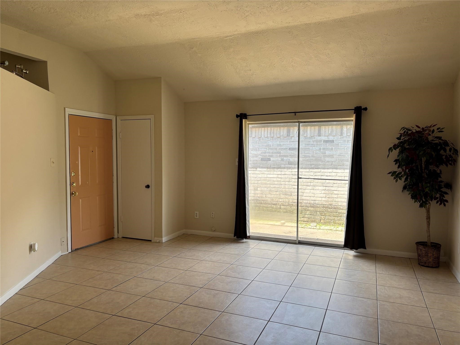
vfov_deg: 53.1
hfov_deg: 67.3
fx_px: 346
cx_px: 230
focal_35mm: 26
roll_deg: -0.2
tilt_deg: -3.6
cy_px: 172
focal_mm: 5.96
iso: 32
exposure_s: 1/137
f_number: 1.6
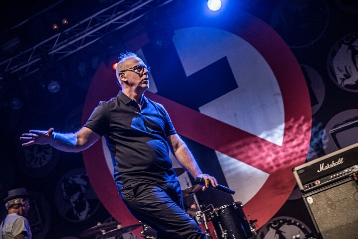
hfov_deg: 35.6
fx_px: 557
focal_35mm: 56
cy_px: 120
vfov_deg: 24.2
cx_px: 179
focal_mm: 56
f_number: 2.8
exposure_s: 1/100
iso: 800
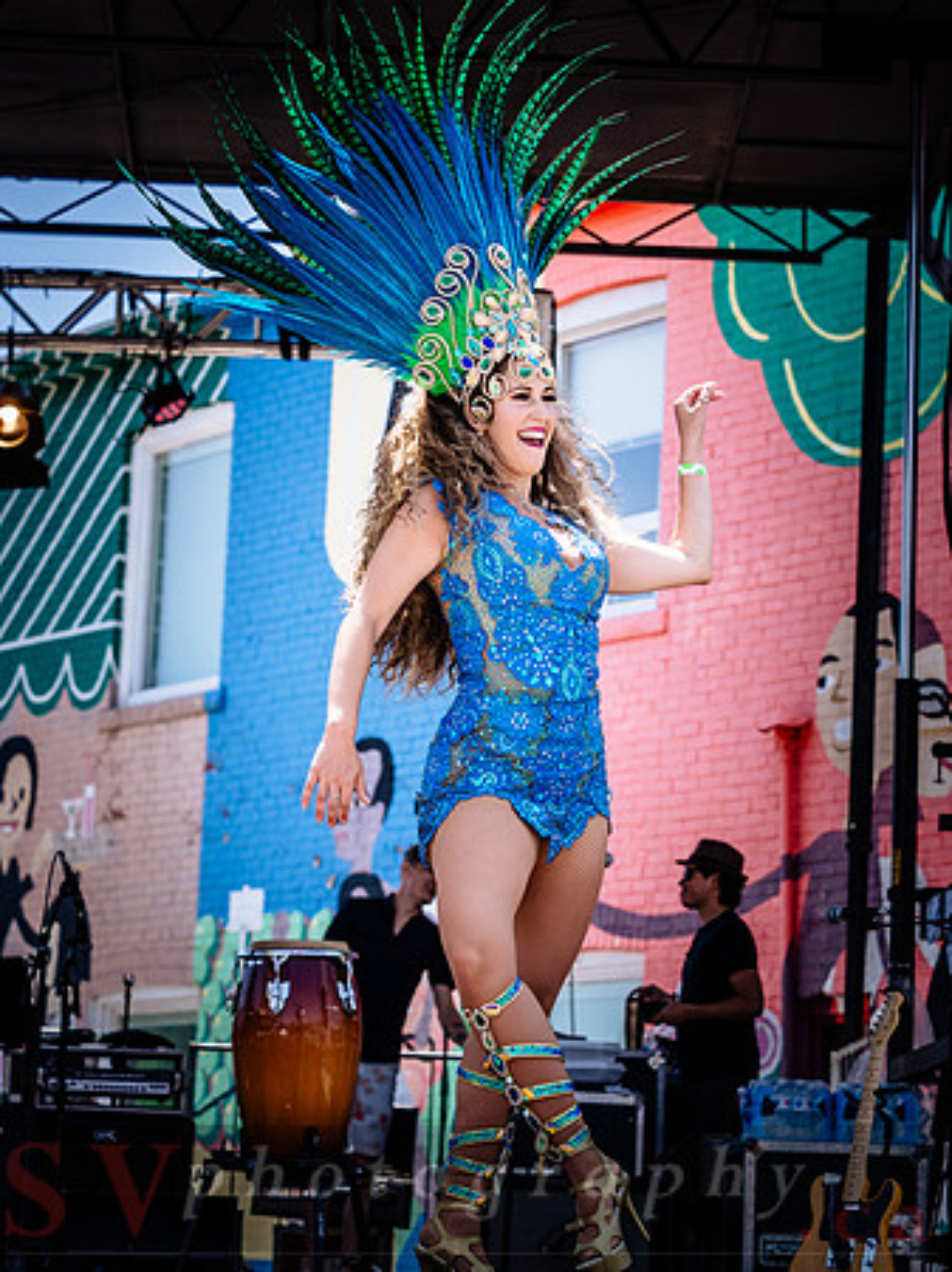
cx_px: 476
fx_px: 4184
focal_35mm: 114
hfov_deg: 13.0
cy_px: 636
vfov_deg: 17.3
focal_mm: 57
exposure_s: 1/1600
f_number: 2.8
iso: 200
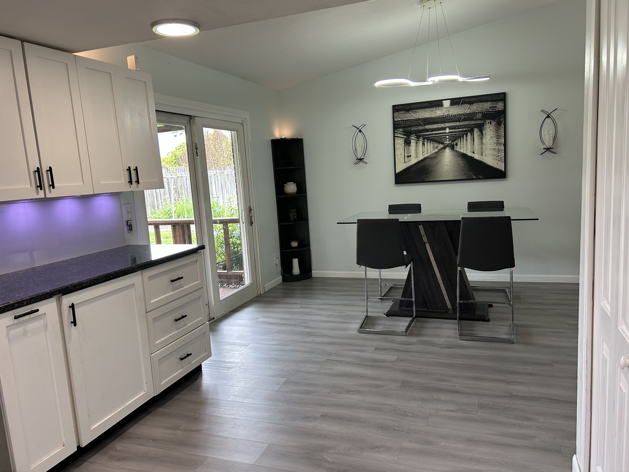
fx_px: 472
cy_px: 236
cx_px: 314
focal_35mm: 26
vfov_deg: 53.1
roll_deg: +3.1
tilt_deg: -7.9
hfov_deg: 67.3
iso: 80
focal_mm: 5.7
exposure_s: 1/120
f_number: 1.5
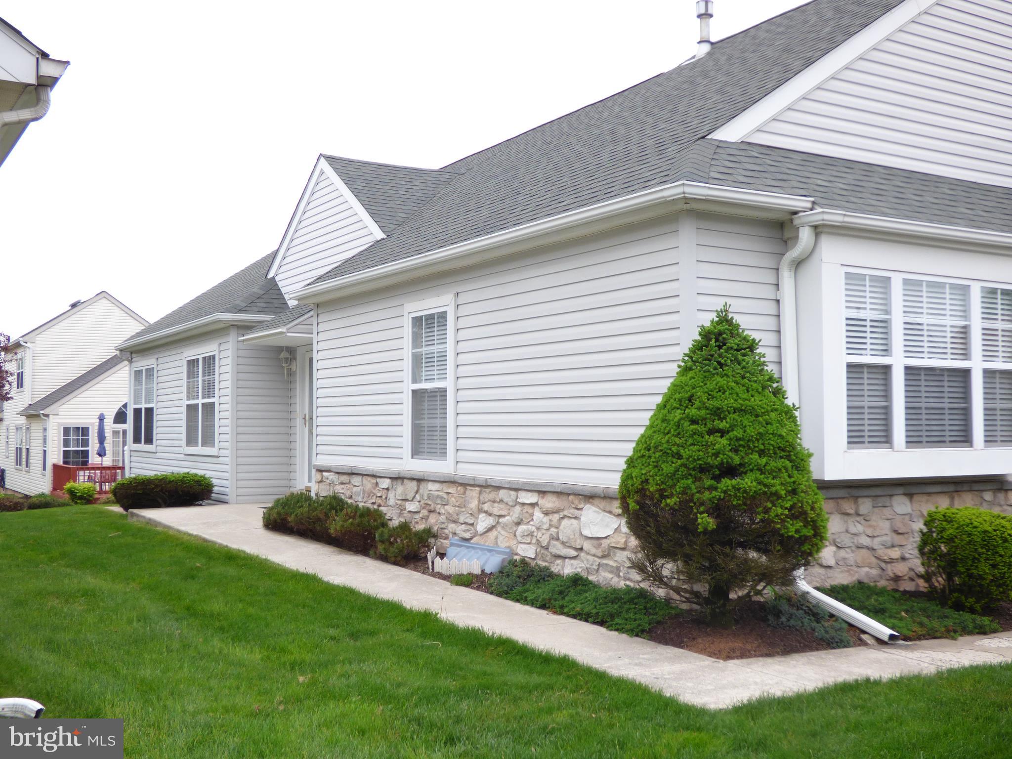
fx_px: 1140
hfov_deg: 47.9
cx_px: 506
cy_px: 380
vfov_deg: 36.8
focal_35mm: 39
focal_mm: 7.07
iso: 200
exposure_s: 1/320
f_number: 3.6
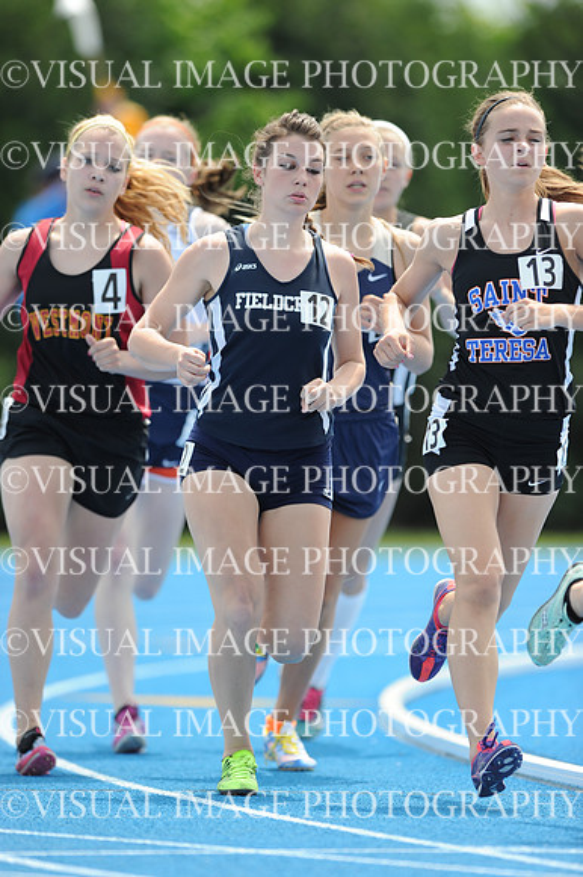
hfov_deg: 3.4
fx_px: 9728
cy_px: 438
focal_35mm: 400
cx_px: 292
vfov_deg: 5.2
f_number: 4
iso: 400
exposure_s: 1/2000
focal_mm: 400
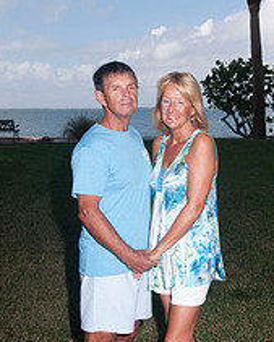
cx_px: 192
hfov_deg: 24.1
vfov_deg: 30.0
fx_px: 638
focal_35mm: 63
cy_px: 169
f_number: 9
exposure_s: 1/250
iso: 100
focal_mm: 21
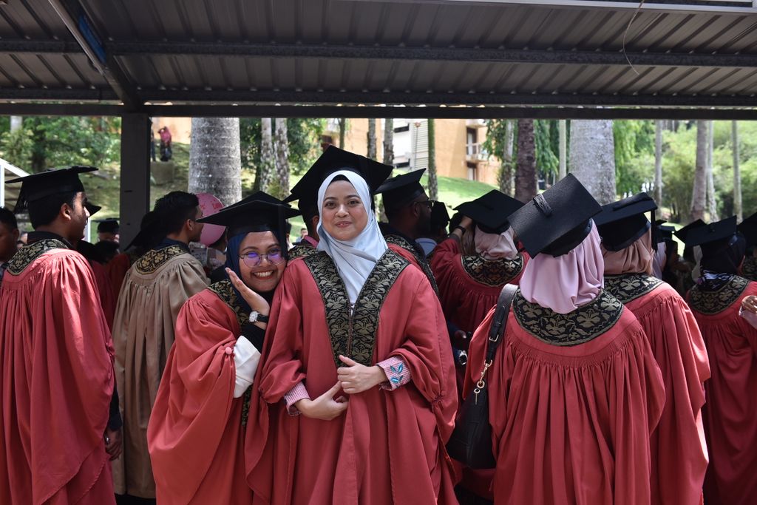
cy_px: 252
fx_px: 736
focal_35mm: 35
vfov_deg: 37.9
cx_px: 378
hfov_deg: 54.4
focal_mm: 35
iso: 100
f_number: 5
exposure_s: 1/200
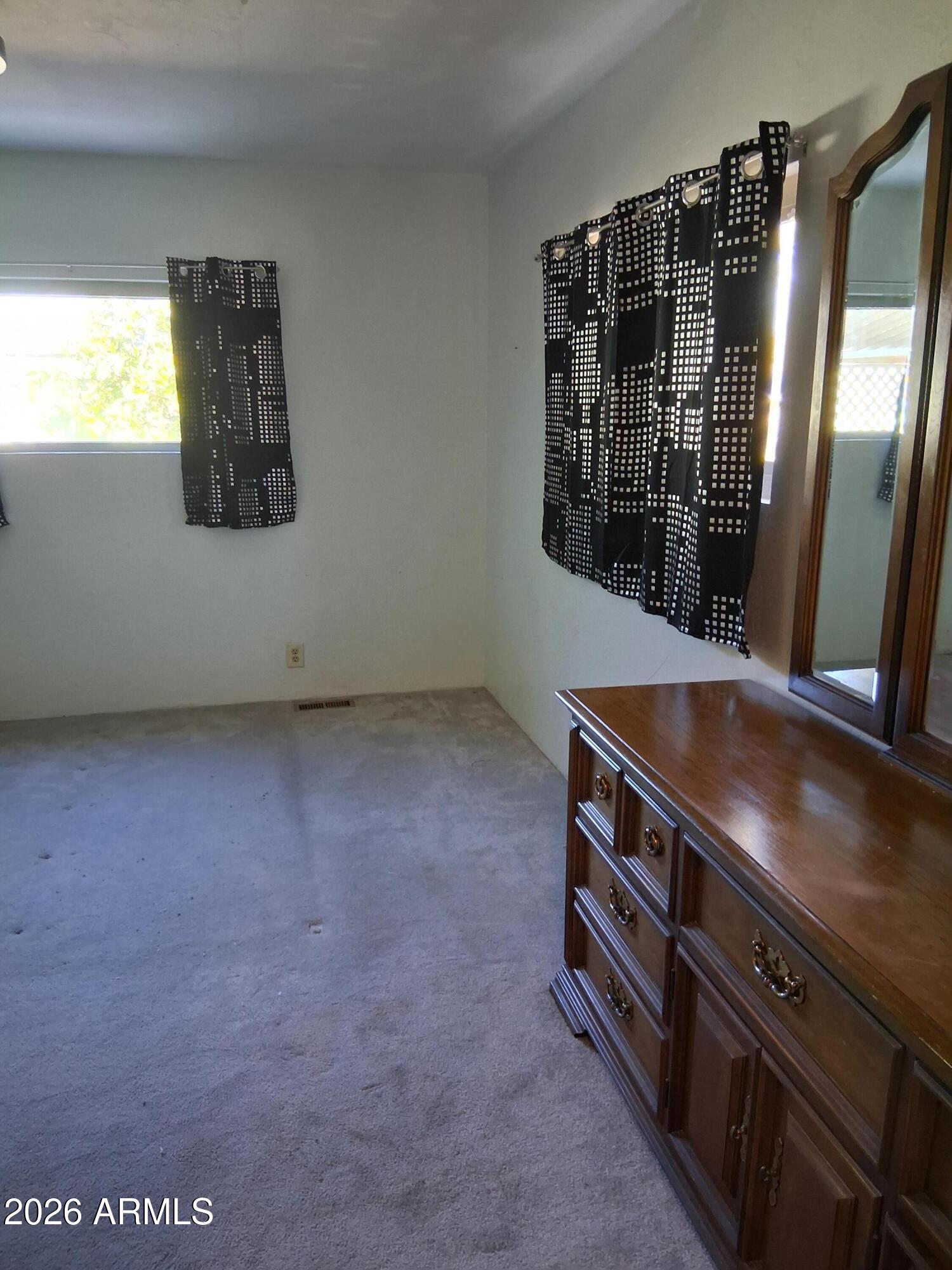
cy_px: 635
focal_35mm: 26
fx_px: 953
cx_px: 476
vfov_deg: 67.3
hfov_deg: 53.1
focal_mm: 3.98
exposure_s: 1/25
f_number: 1.8
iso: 500
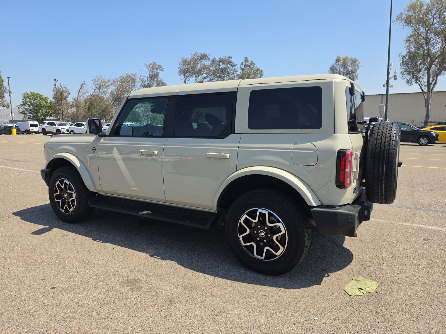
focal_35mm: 23
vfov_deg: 58.9
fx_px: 296
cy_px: 167
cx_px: 223
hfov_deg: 73.9
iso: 64
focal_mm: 6.5
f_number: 1.4
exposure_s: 1/4143
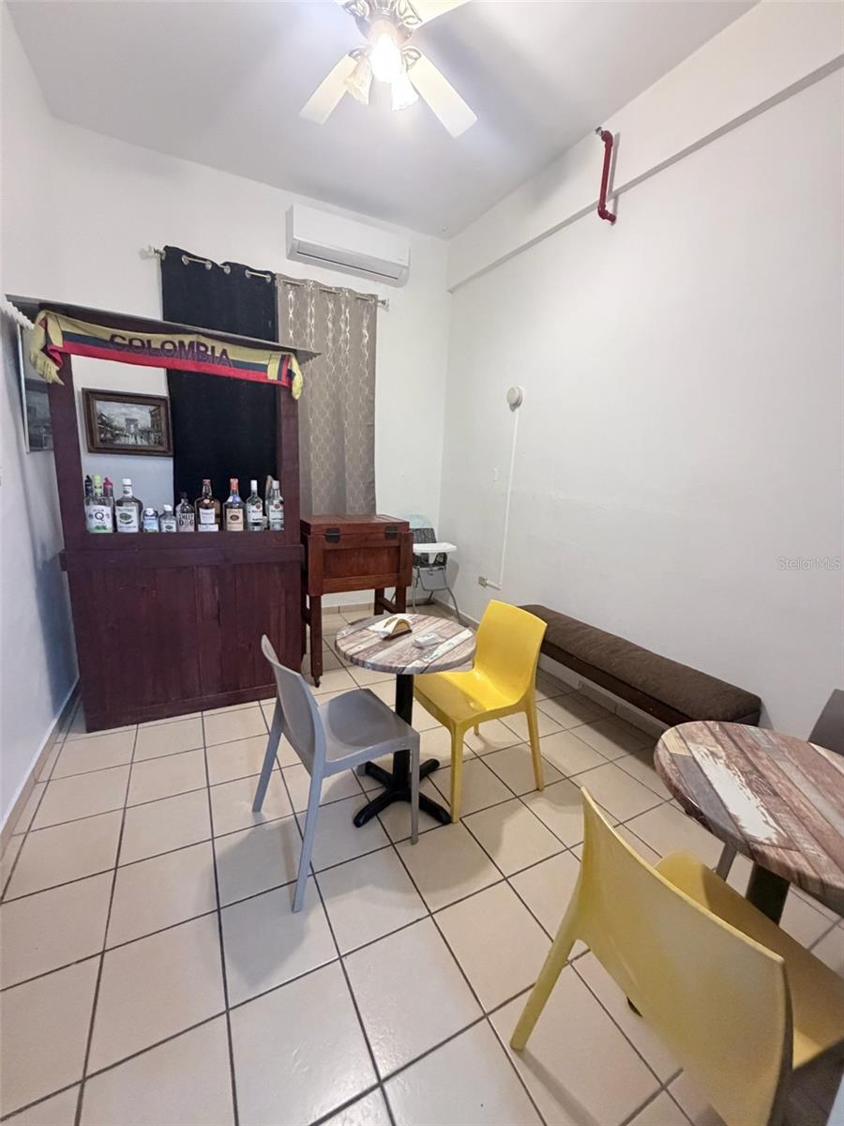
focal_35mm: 14
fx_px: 455
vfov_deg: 102.1
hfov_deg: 85.7
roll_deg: -3.1
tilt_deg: -12.8
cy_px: 563
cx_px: 422
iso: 640
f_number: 2.2
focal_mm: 2.22
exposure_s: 1/60
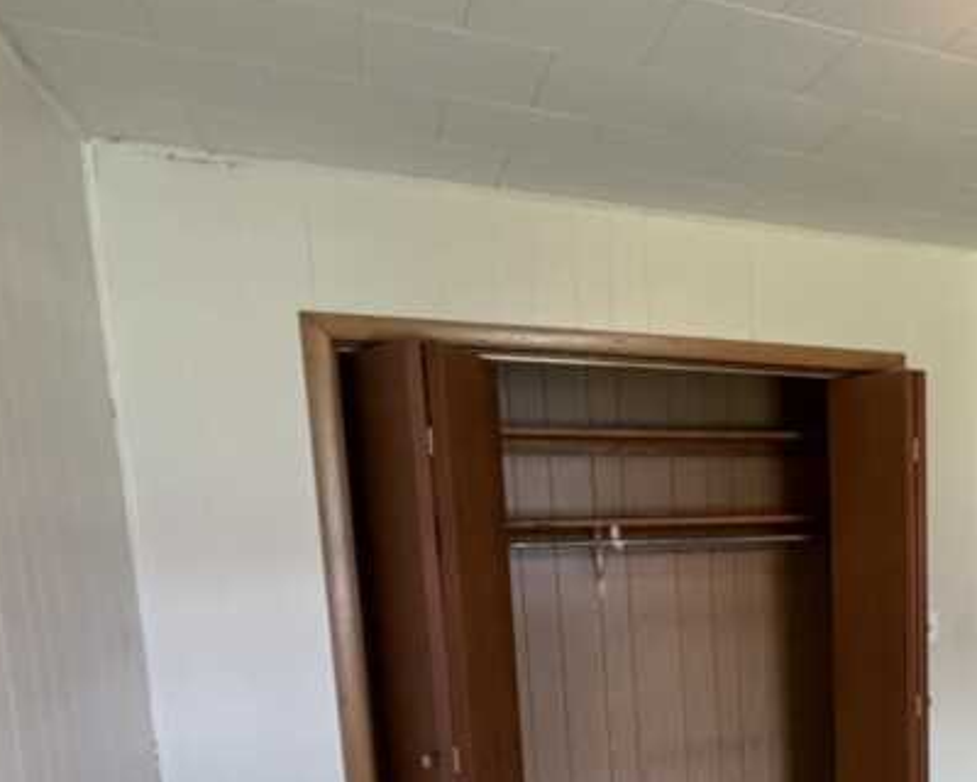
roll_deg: +1.8
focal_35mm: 35
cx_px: 940
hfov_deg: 45.0
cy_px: 652
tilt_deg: -6.5
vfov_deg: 40.1
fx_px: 1012
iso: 320
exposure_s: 1/60
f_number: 2.2
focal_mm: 2.22
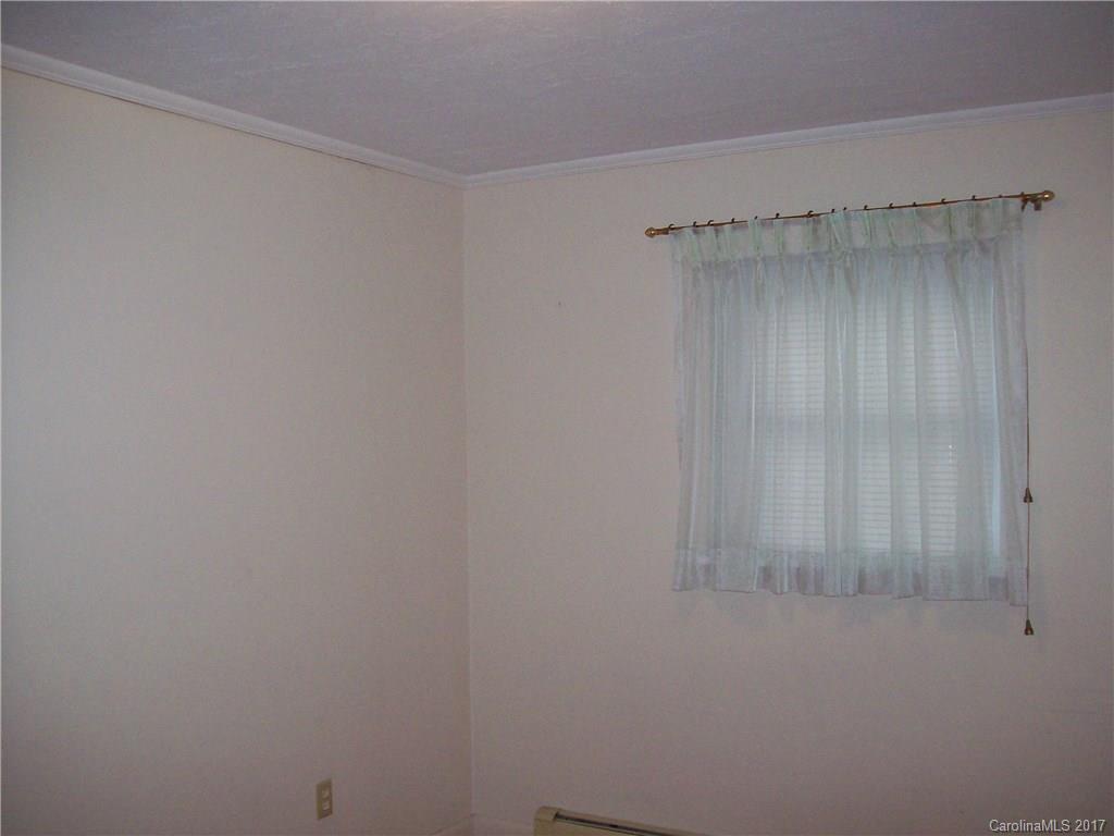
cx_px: 557
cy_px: 418
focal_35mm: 36
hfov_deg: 51.4
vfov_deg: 39.7
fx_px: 1159
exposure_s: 1/64
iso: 200
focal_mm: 6
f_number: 2.7
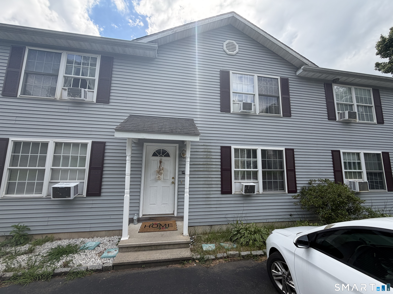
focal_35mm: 14
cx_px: 196
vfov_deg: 85.7
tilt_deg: +8.9
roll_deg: +1.6
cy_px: 147
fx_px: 159
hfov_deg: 102.1
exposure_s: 1/531
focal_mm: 2.22
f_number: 2.2
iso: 40
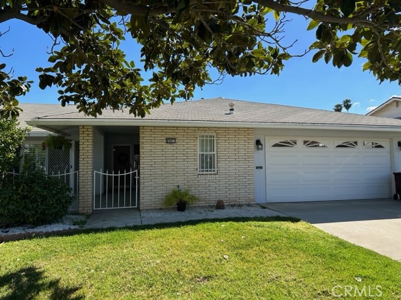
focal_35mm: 24
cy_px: 150
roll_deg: +0.2
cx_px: 200
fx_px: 278
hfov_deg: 71.6
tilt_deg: +1.6
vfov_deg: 56.8
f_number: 1.78
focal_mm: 6.86
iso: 80
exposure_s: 1/2660
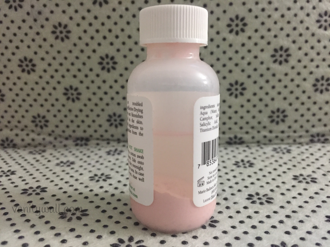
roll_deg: +0.9
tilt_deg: -14.3
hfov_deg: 61.7
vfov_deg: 48.2
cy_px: 124
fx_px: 276
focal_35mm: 29
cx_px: 165
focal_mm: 4.15
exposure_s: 1/15
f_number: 2.2
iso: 320
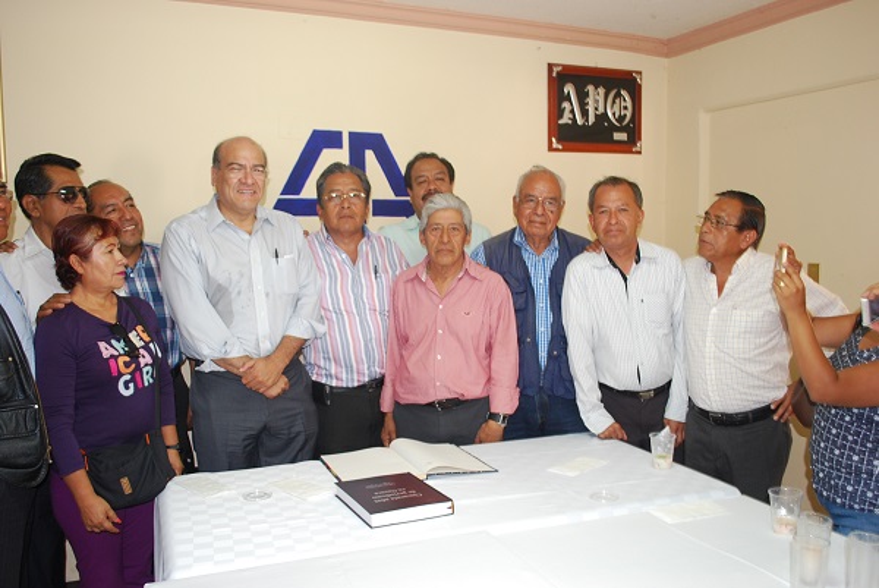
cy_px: 294
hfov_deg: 61.9
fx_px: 733
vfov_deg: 43.7
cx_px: 440
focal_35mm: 30
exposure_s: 1/20
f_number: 4
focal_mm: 20
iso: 400
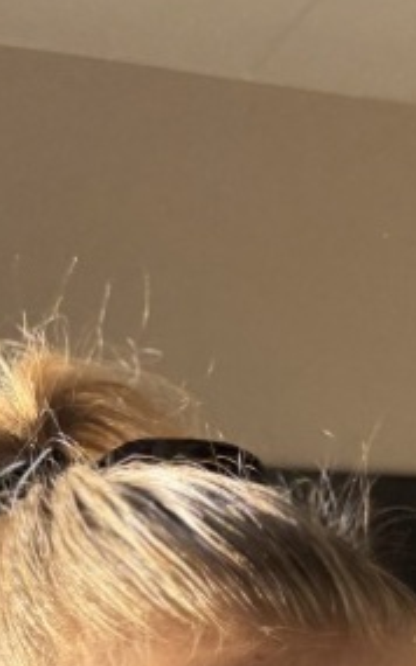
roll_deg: +1.2
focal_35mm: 103
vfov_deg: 17.3
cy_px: 1111
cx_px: 598
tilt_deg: -10.0
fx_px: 1869
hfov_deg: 12.2
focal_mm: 5.96
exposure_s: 1/207
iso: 40
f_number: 1.6
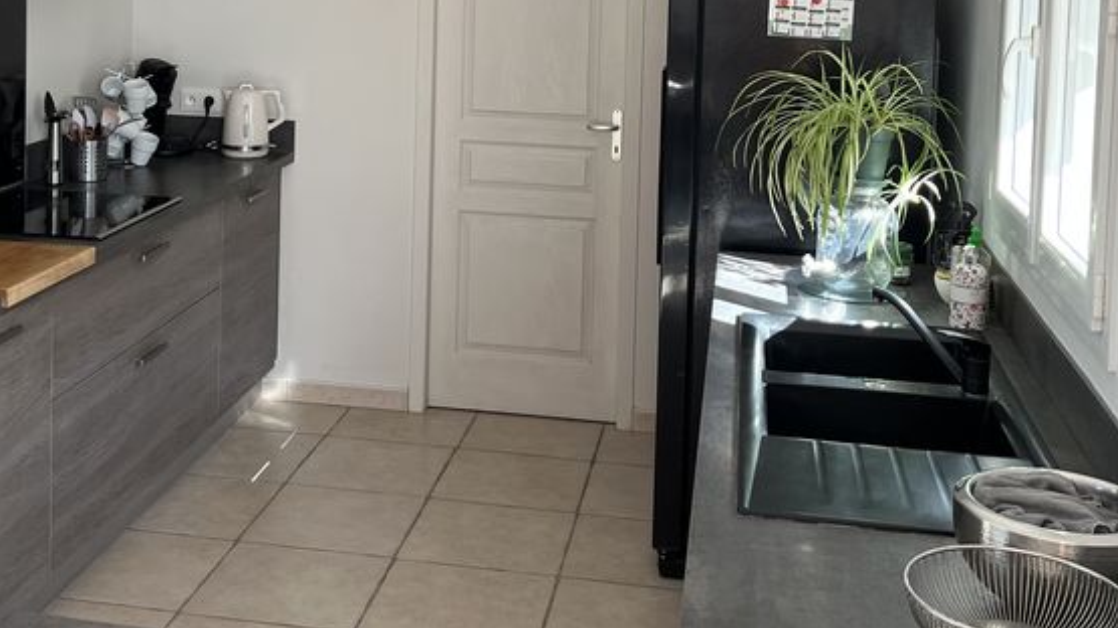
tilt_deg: -2.8
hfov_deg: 40.3
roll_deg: -1.2
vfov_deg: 22.6
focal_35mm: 51
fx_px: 1512
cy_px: -2
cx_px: 429
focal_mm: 5.1
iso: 50
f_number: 1.6
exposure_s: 1/122
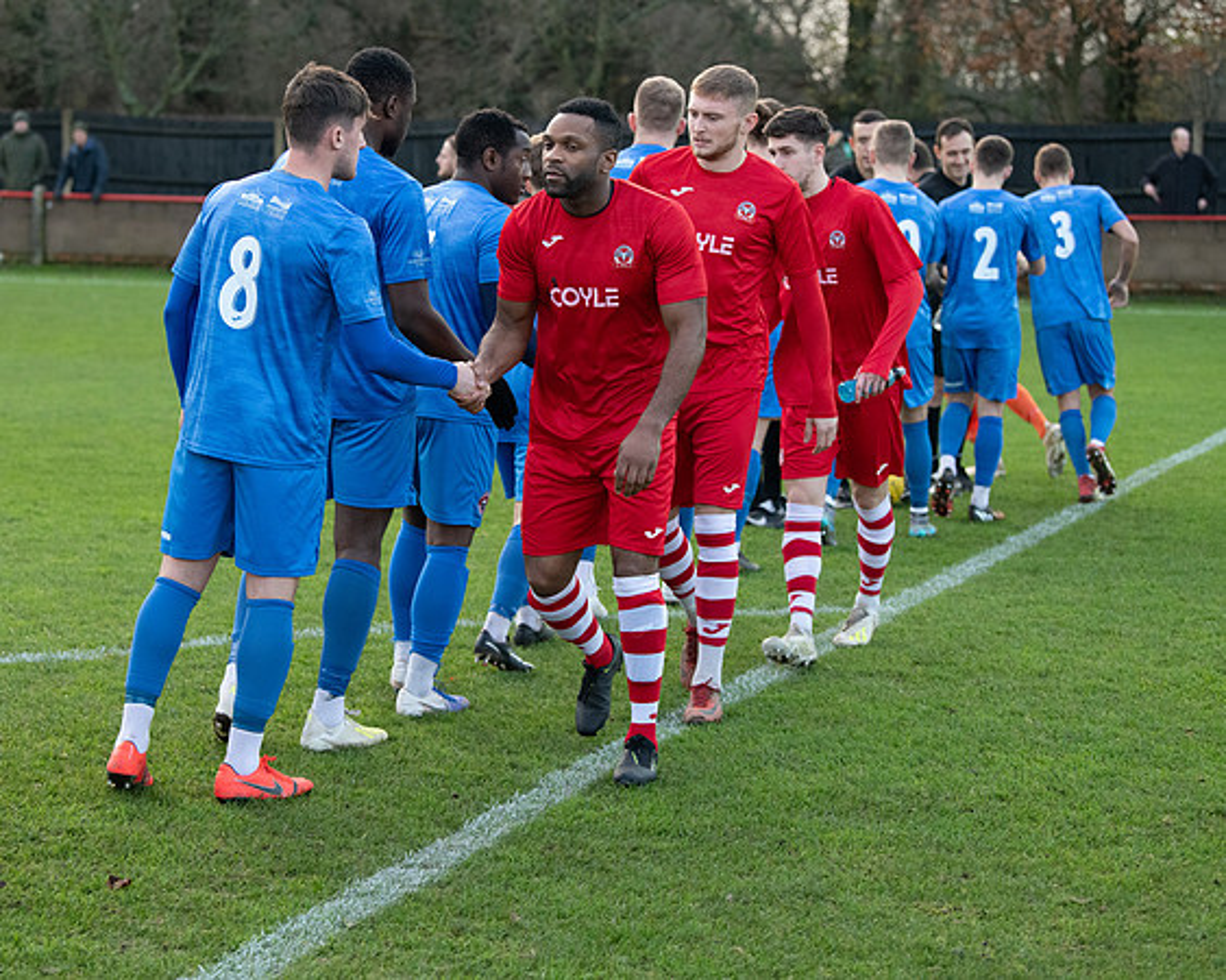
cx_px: 518
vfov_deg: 15.9
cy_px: 505
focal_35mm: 97
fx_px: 3503
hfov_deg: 19.8
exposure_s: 1/800
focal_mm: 82
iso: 2000
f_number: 4
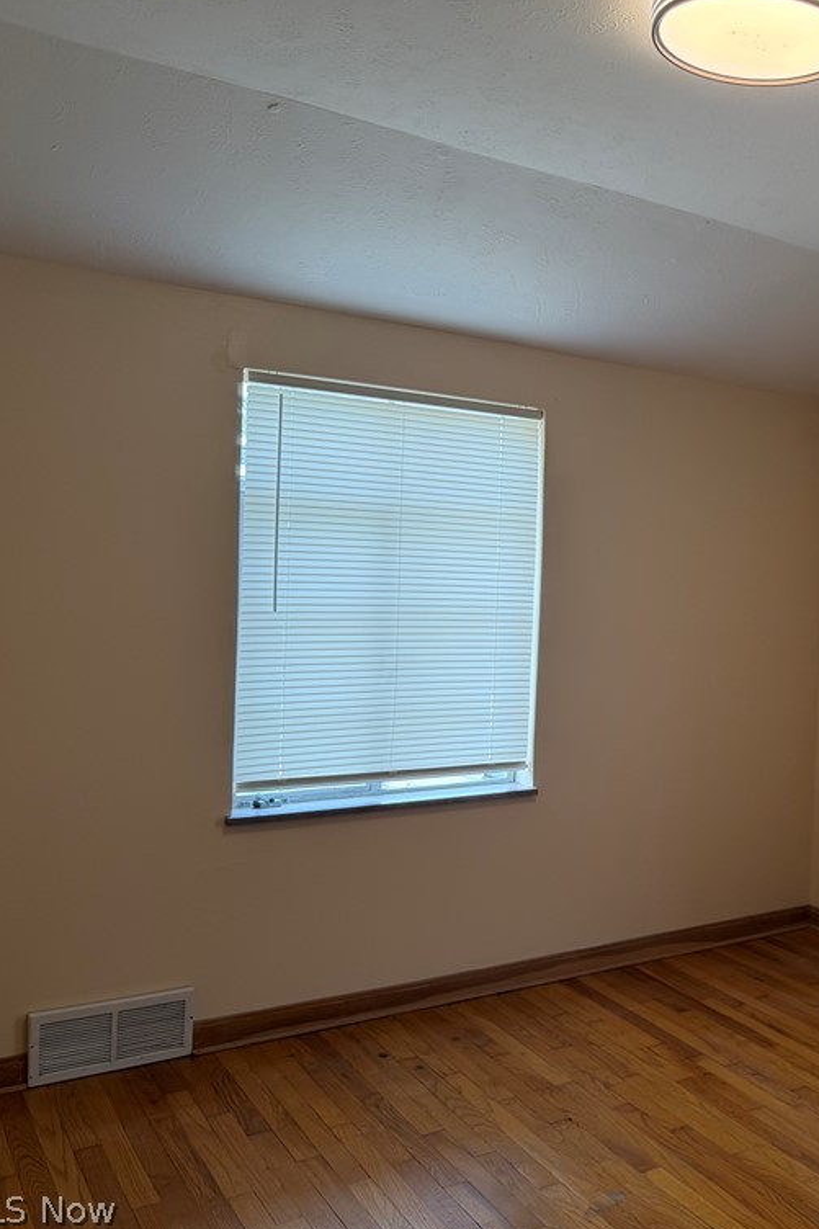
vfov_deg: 55.8
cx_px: 783
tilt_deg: -1.3
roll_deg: -2.1
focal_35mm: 34
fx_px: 1161
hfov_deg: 35.8
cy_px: 610
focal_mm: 6.76
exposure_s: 1/147
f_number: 1.78
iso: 64
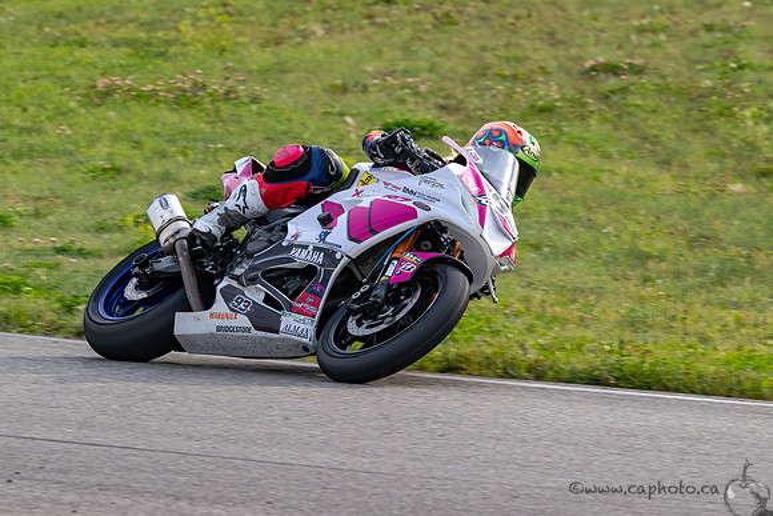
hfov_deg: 5.1
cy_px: 232
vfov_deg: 3.4
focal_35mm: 406
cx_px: 381
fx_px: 8729
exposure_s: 1/800
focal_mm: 310
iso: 720
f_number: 11
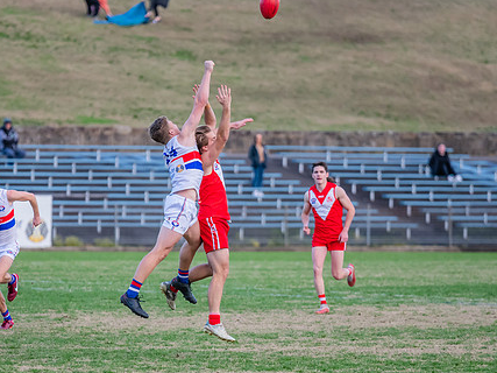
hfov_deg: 4.8
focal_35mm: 411
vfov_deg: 3.6
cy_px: 217
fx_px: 5899
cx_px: 197
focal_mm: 200
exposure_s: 1/1600
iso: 1100
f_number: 2.8
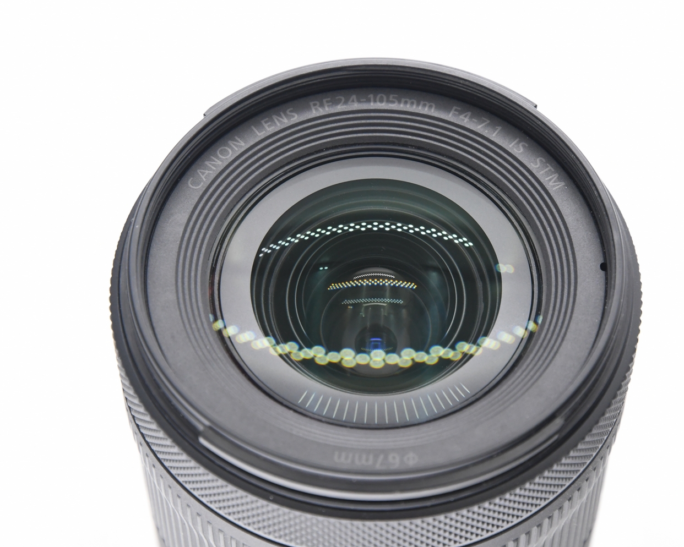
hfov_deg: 14.2
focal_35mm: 136
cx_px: 378
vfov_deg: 11.4
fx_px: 2754
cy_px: 274
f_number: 8
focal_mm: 80
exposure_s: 1/125
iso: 1600
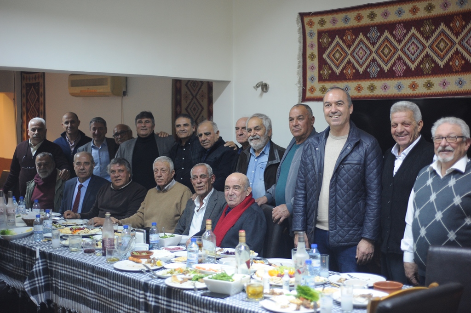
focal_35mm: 50
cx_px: 236
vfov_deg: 26.9
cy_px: 156
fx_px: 654
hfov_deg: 39.6
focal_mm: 50
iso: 1600
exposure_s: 1/125
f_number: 1.8
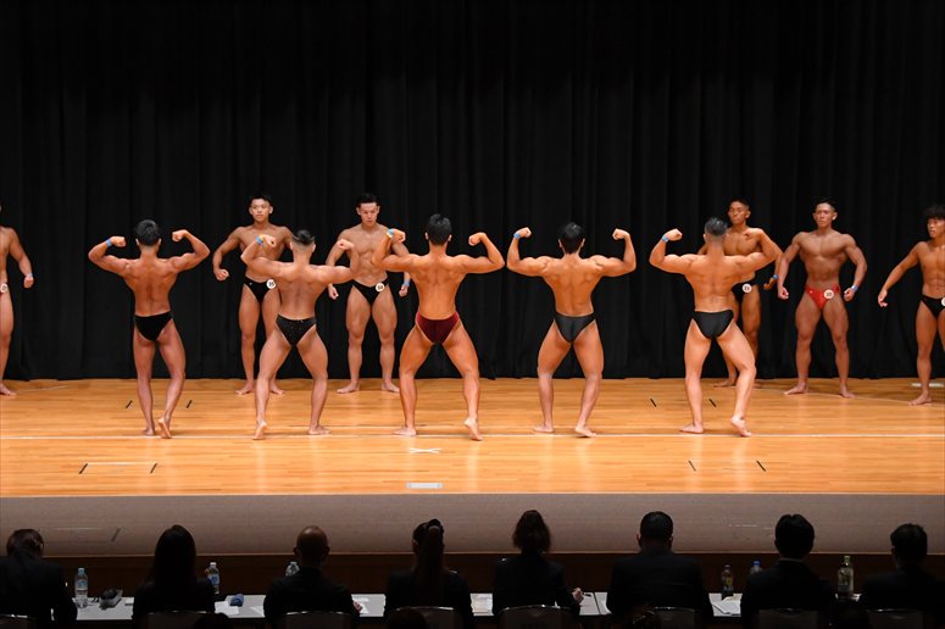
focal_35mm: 108
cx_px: 472
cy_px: 314
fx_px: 2834
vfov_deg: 12.7
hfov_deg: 18.9
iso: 4000
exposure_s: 1/400
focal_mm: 72
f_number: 5.6
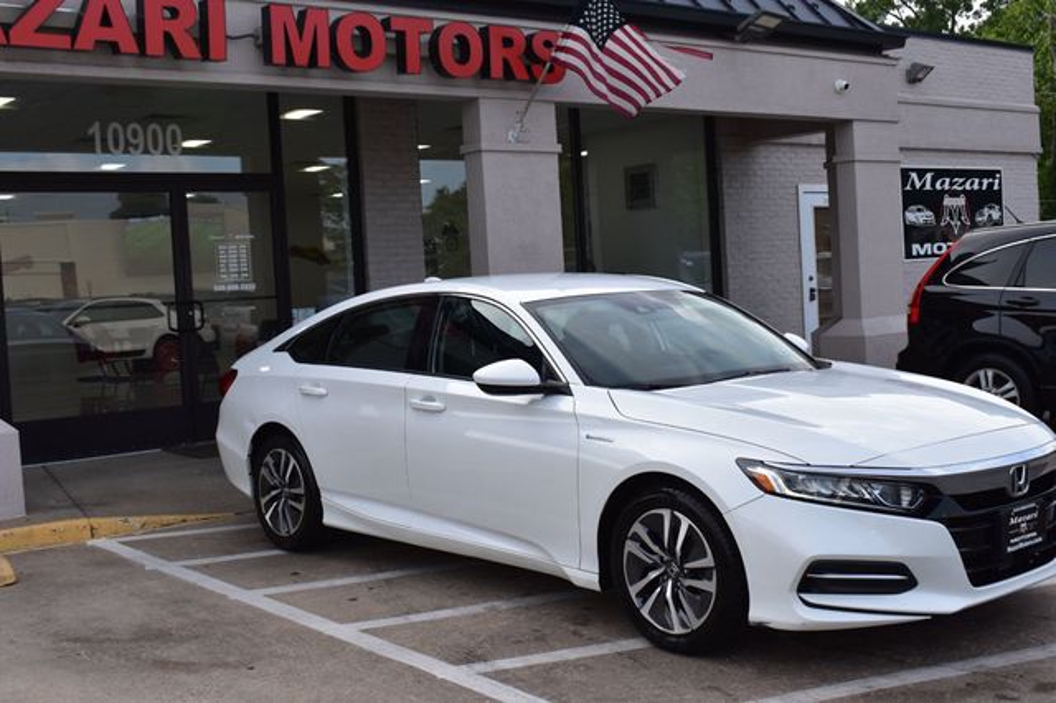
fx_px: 1319
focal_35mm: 45
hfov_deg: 43.6
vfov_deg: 29.8
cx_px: 528
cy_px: 352
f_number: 10
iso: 400
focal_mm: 30
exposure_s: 1/320
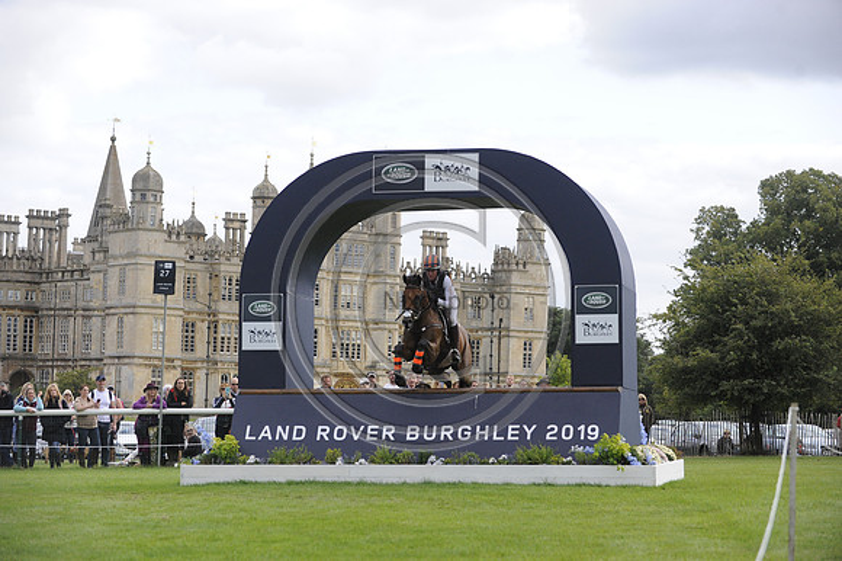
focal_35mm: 98
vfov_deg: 13.9
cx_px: 421
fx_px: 2291
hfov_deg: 20.8
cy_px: 280
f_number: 4
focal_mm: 98
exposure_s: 1/3200
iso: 1600
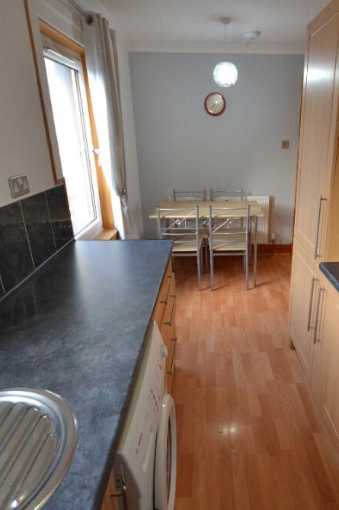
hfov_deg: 53.4
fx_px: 325
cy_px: 254
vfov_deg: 76.1
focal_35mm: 23
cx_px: 240
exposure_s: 1/60
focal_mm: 10
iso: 800
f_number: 4
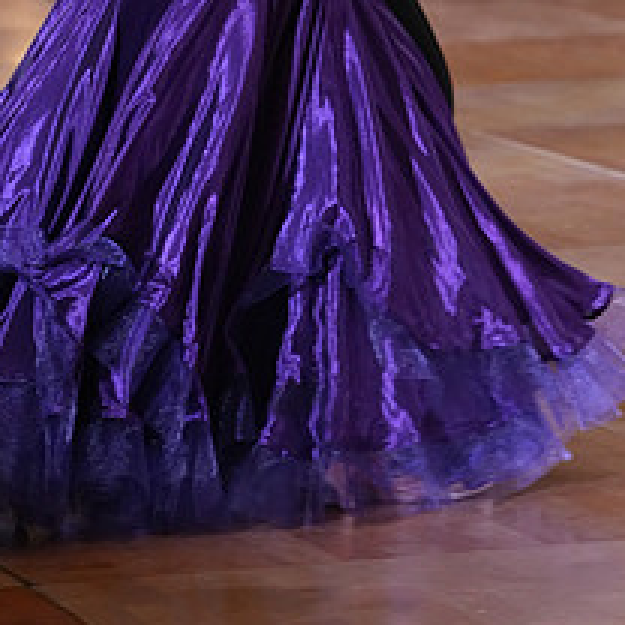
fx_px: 6843
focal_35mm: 335
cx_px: 185
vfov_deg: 5.2
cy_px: -222
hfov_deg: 5.2
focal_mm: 141
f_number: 5
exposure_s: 1/250
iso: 3200
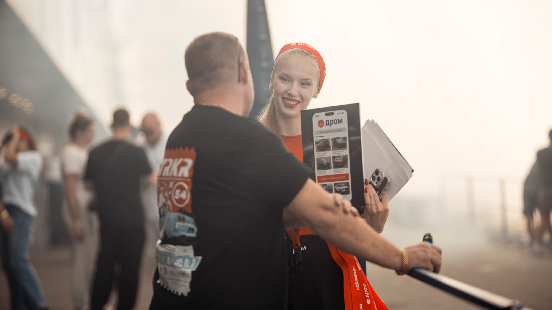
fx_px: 1303
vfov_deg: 13.6
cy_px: 126
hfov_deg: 23.9
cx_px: 276
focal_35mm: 89
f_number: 1.8
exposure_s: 1/125
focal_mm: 85
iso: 100
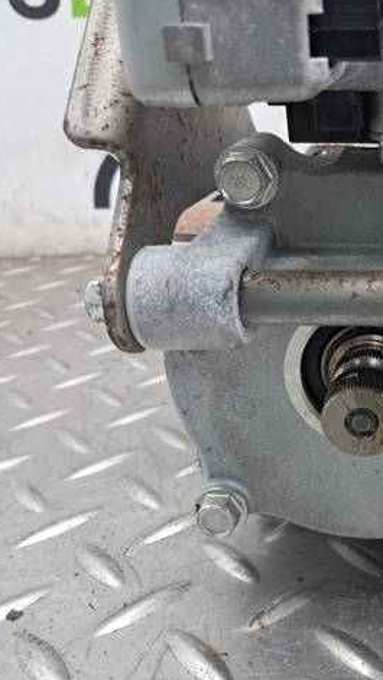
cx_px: 434
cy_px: 338
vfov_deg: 50.5
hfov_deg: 27.0
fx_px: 721
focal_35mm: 40
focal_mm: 4
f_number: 1.8
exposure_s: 1/50
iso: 200
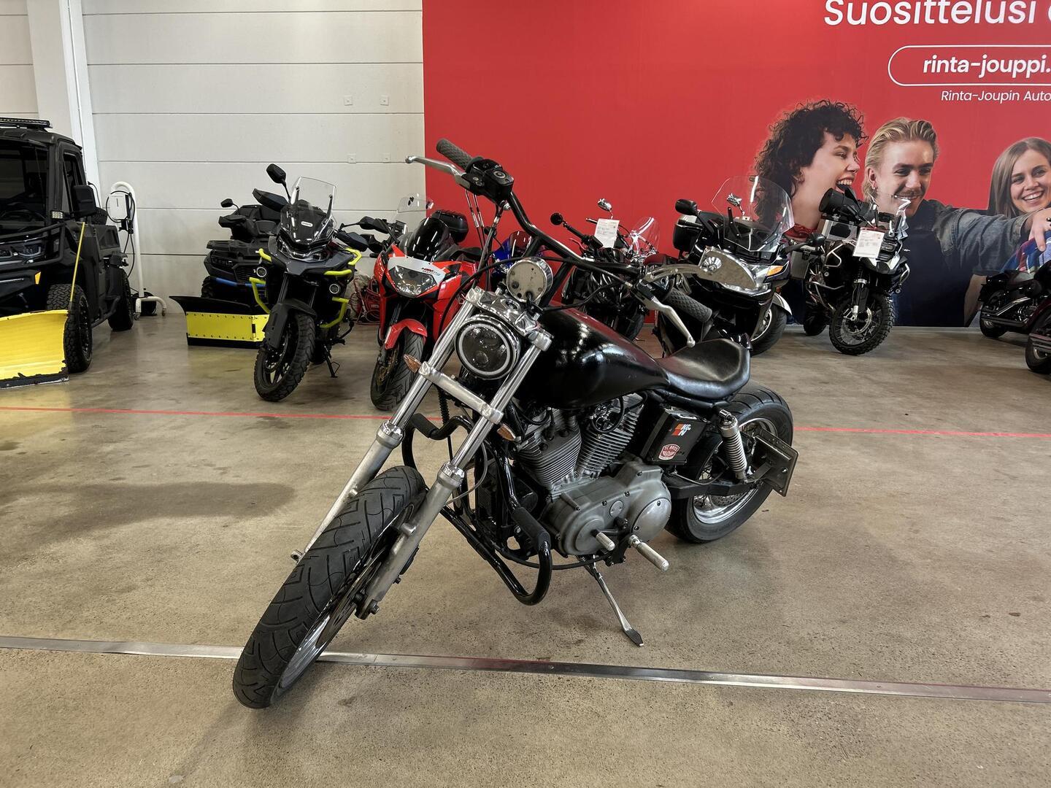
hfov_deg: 67.3
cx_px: 526
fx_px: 789
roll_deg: -0.2
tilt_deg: -12.7
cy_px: 394
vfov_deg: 53.1
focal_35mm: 26
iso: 80
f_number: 1.5
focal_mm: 5.7
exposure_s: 1/50
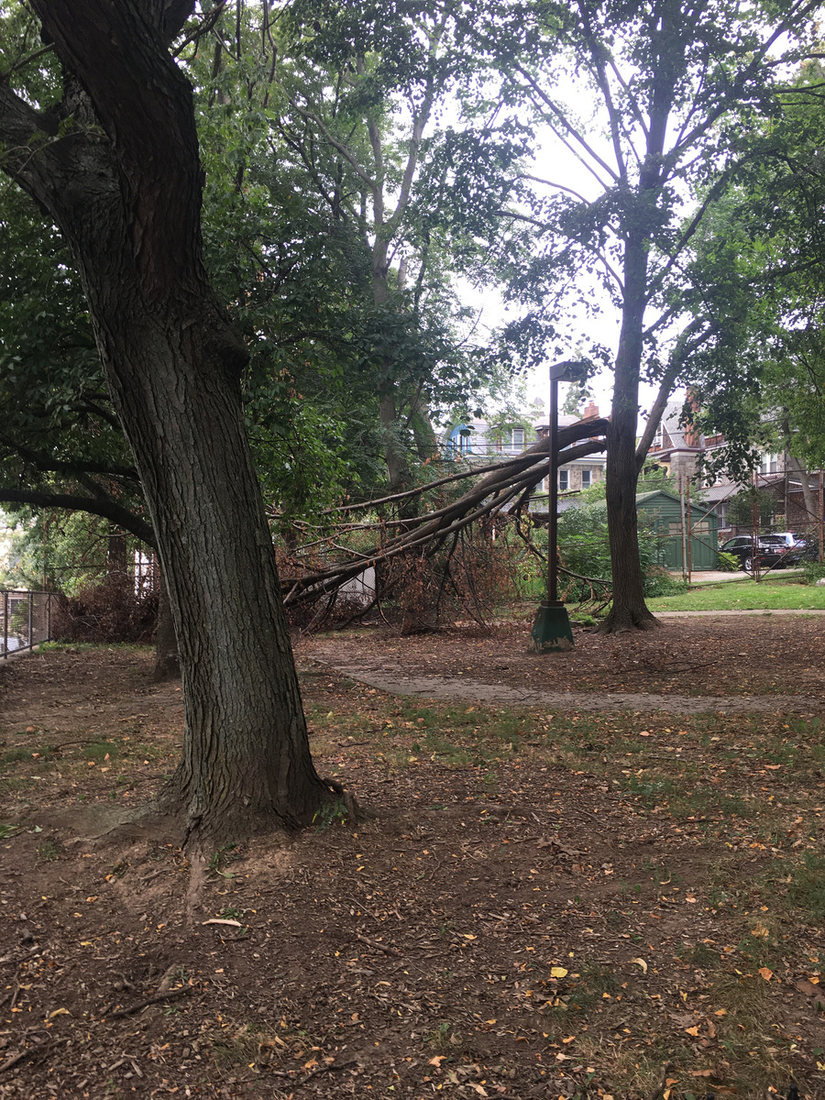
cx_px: 412
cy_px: 550
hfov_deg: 48.2
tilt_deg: +1.5
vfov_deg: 61.7
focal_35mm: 29
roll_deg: -0.7
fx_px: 922
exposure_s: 1/60
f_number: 2.2
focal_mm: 4.15
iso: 25
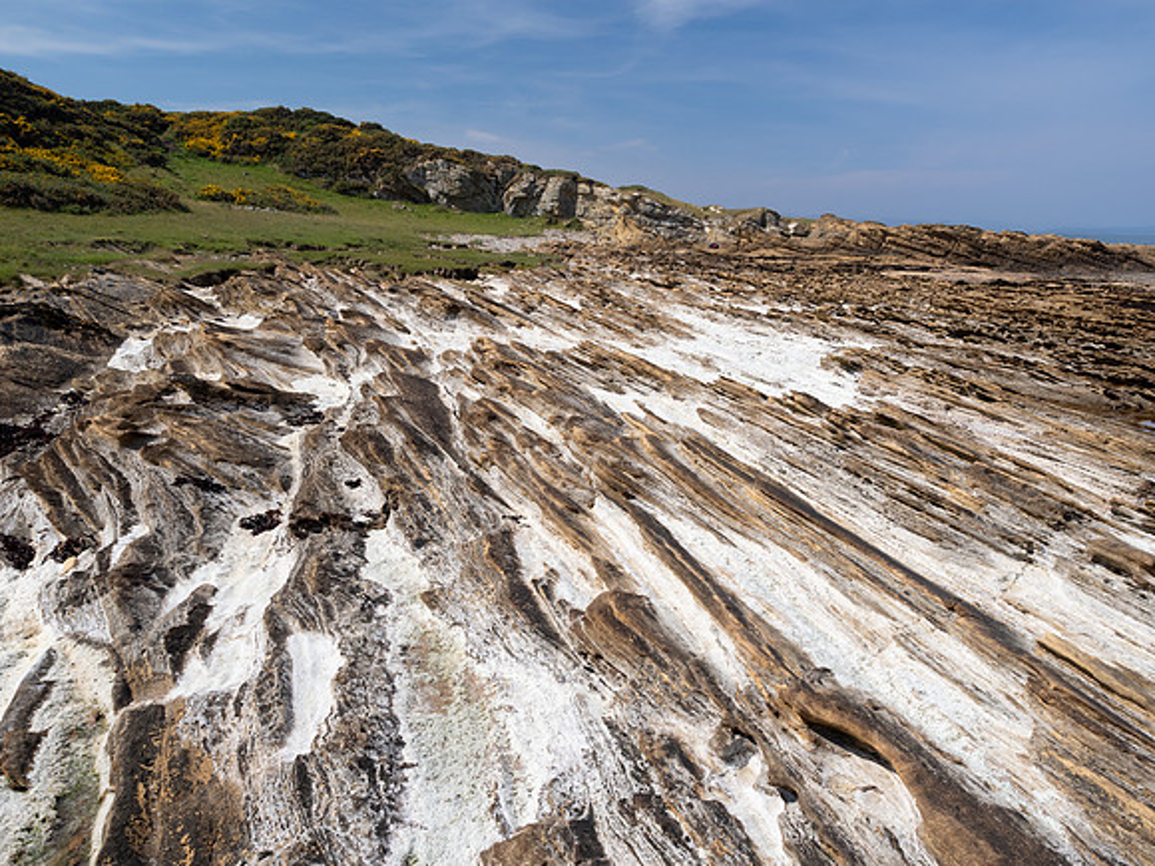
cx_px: 578
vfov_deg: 56.8
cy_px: 433
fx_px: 801
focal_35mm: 24
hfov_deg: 71.6
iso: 200
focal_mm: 12
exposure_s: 1/400
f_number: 5.6
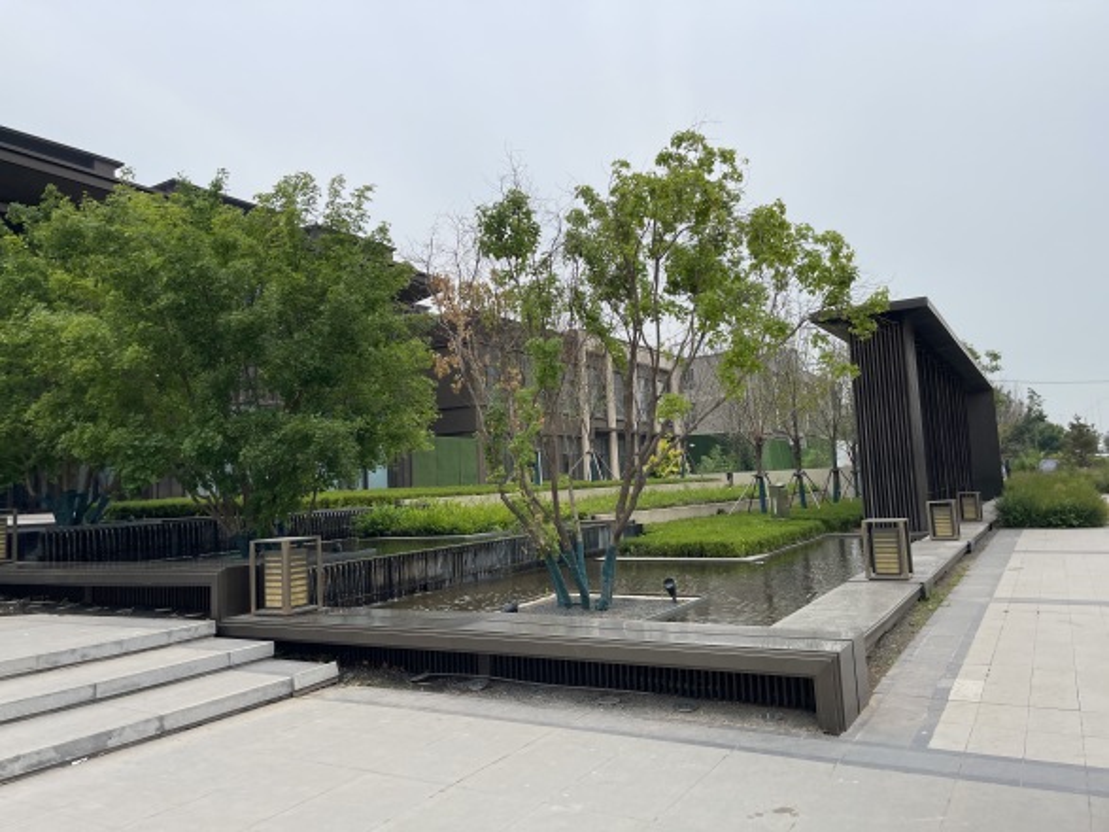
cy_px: 416
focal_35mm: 26
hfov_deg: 67.3
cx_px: 554
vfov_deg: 53.0
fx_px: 833
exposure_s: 1/4525
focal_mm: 5.1
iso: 50
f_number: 1.6
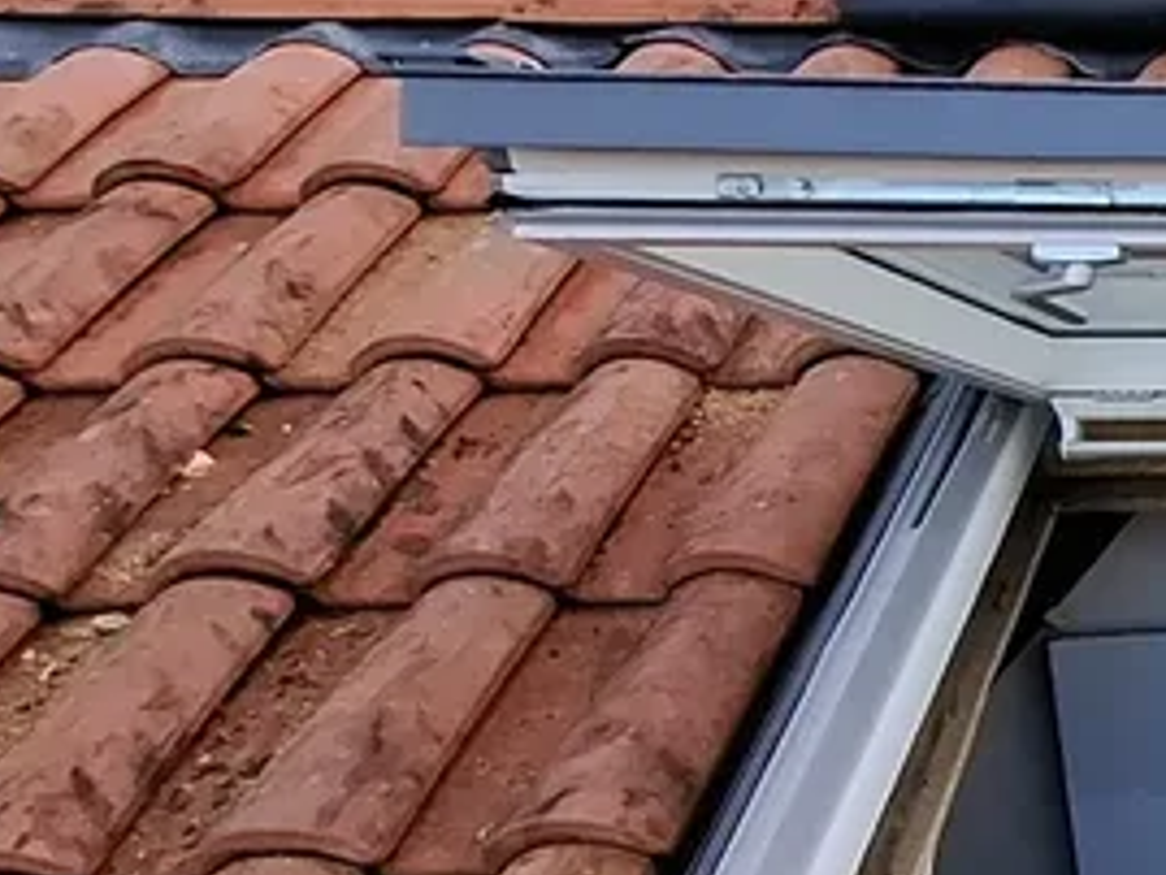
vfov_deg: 25.0
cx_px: 2154
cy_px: 658
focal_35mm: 58
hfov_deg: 21.0
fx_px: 1955
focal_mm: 1.74
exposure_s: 1/100
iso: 40
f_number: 2.2
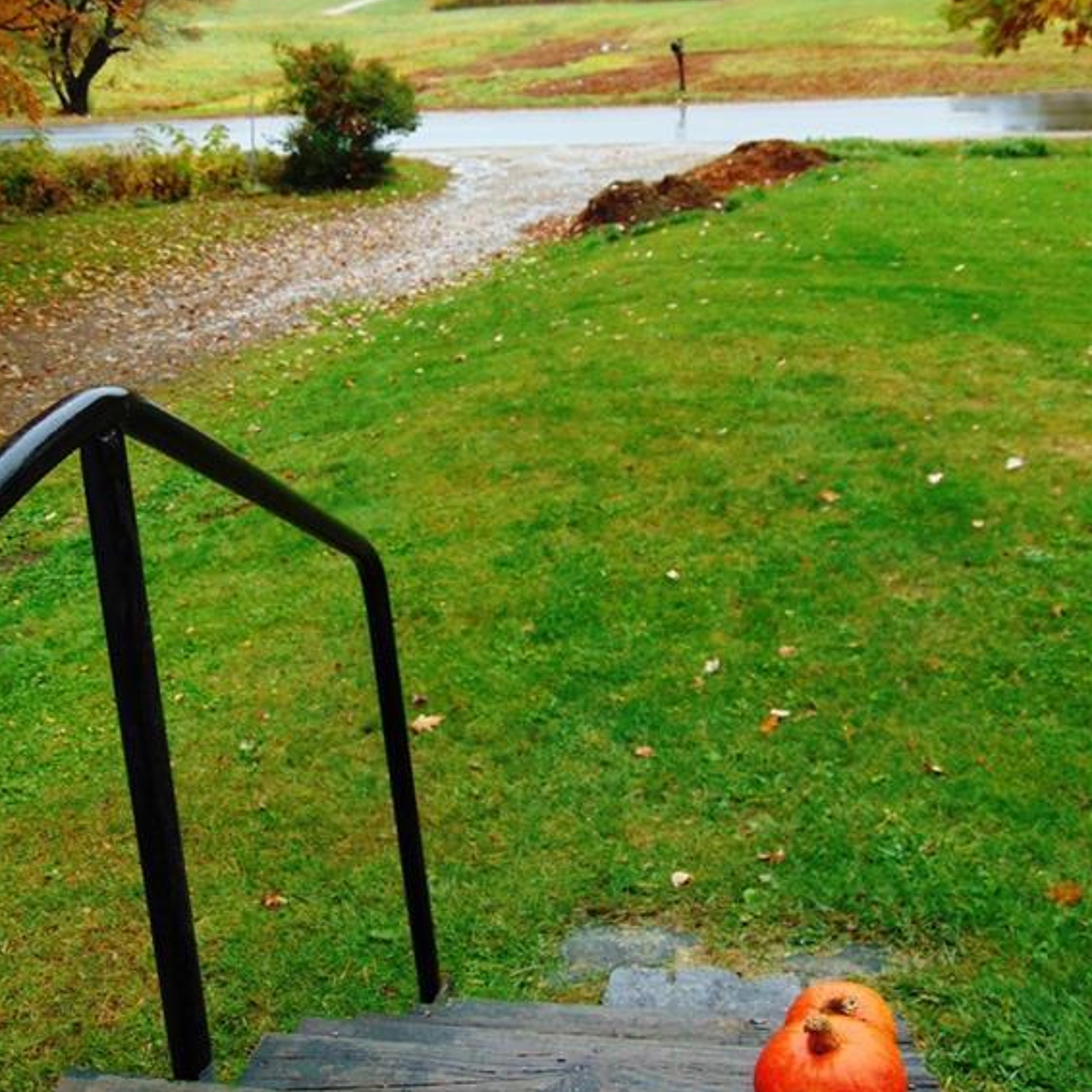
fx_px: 1499
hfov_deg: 40.0
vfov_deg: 39.7
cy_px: 401
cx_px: 538
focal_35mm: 42
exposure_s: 1/125
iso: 80
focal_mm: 6.3
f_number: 3.2
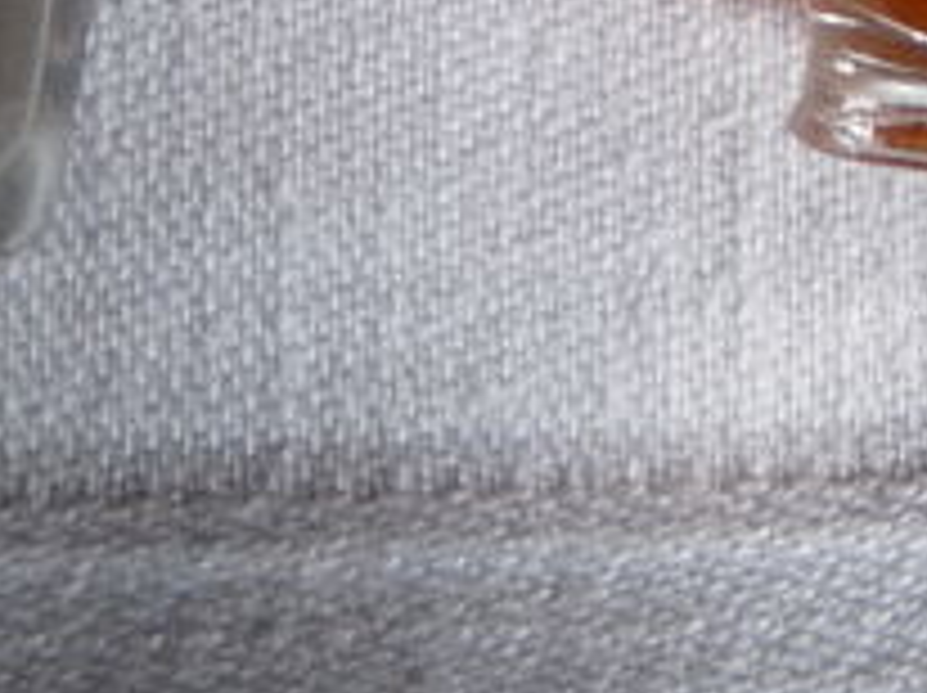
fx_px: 7409
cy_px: -558
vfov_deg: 5.3
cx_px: 981
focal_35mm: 277
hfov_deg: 7.1
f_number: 3.2
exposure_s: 1/30
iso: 100
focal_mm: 10.1
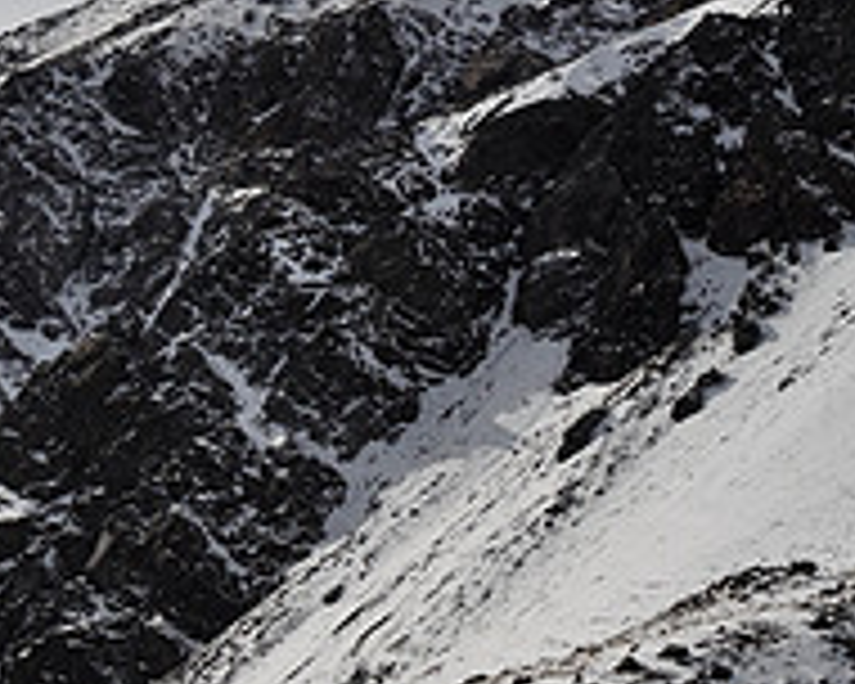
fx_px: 2606
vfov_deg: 14.8
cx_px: -270
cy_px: 641
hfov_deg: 17.4
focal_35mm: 103
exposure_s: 1/250
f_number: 11
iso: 200
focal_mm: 24
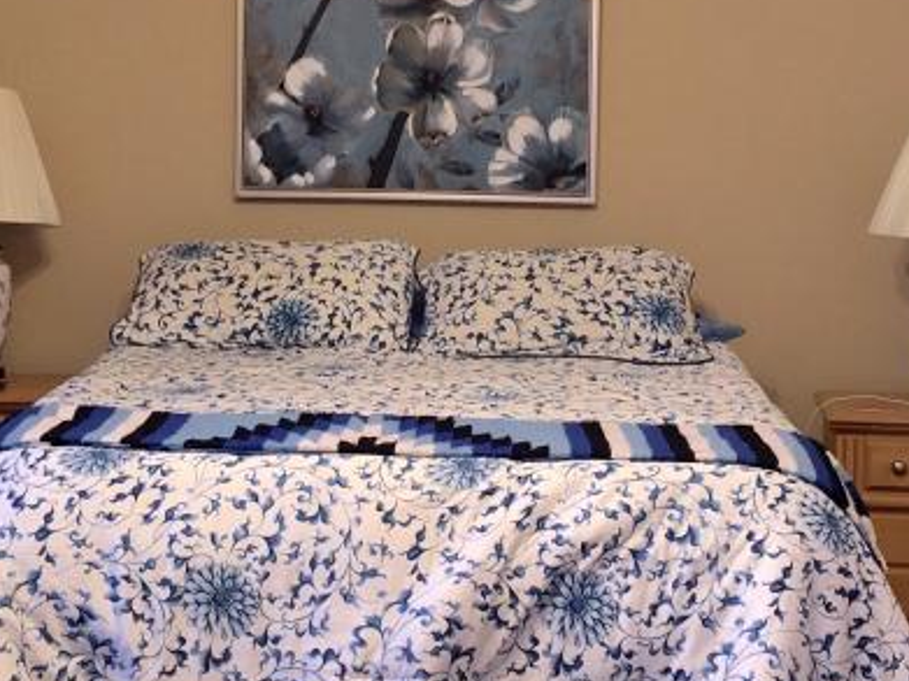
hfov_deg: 25.6
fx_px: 1995
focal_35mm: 76
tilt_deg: -4.3
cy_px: 263
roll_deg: -0.2
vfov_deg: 19.3
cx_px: 370
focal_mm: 4.15
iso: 50
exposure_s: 1/30
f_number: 2.2
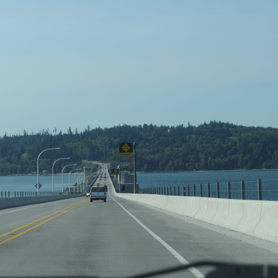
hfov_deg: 16.5
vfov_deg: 16.5
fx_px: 960
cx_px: 99
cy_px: 139
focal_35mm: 106
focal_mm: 55
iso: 200
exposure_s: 1/400
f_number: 11
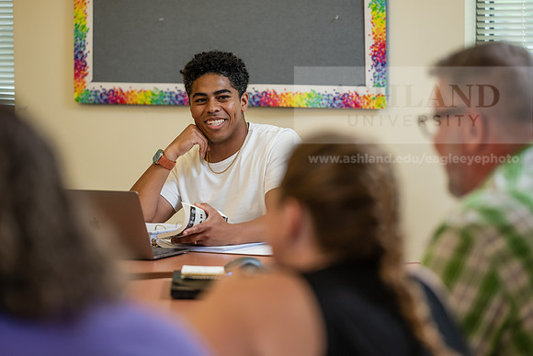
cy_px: 178
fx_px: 1999
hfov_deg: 15.2
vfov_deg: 10.2
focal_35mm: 135
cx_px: 266
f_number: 3.2
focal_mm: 135
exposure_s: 1/200
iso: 640
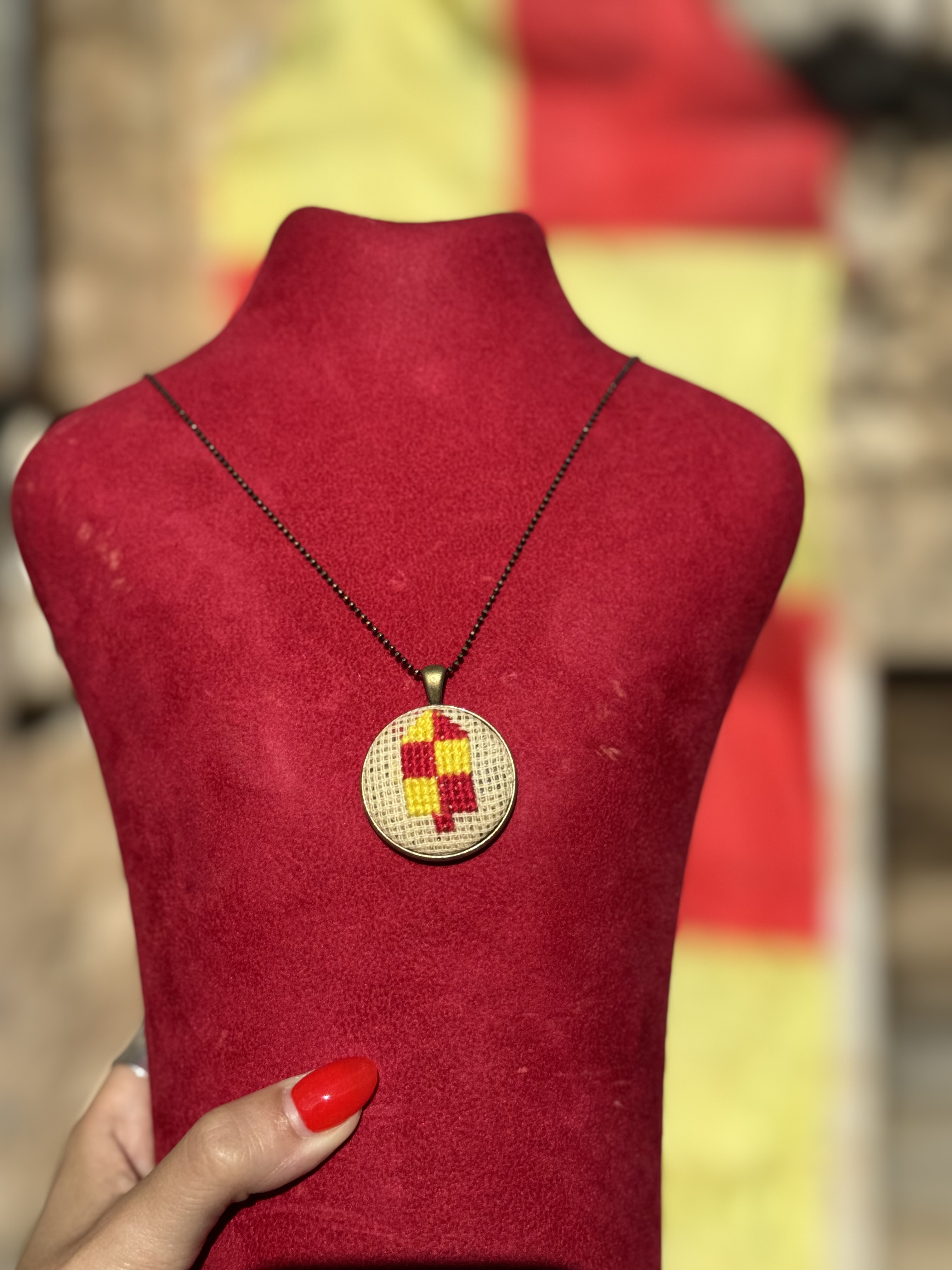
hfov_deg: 30.3
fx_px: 1760
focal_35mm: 48
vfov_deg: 39.7
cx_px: 476
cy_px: 635
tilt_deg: +1.6
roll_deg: -0.4
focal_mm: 6.76
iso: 64
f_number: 1.78
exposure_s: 1/7092
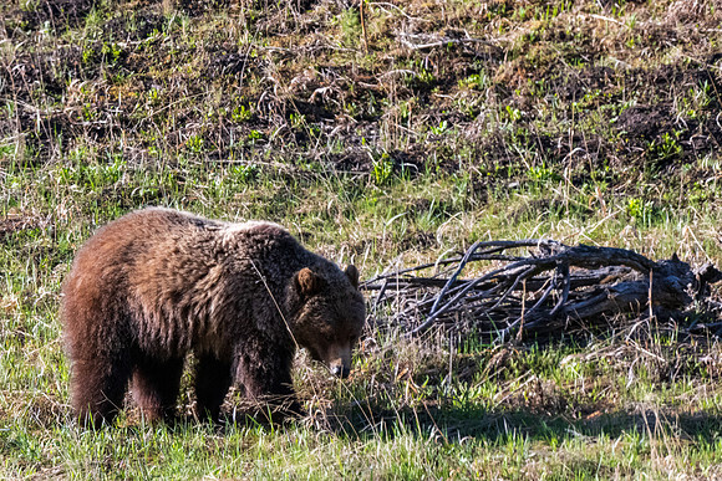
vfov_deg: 2.0
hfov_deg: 3.1
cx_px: 278
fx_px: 13505
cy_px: 285
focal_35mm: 673
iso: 3200
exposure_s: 1/1000
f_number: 11
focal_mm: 480
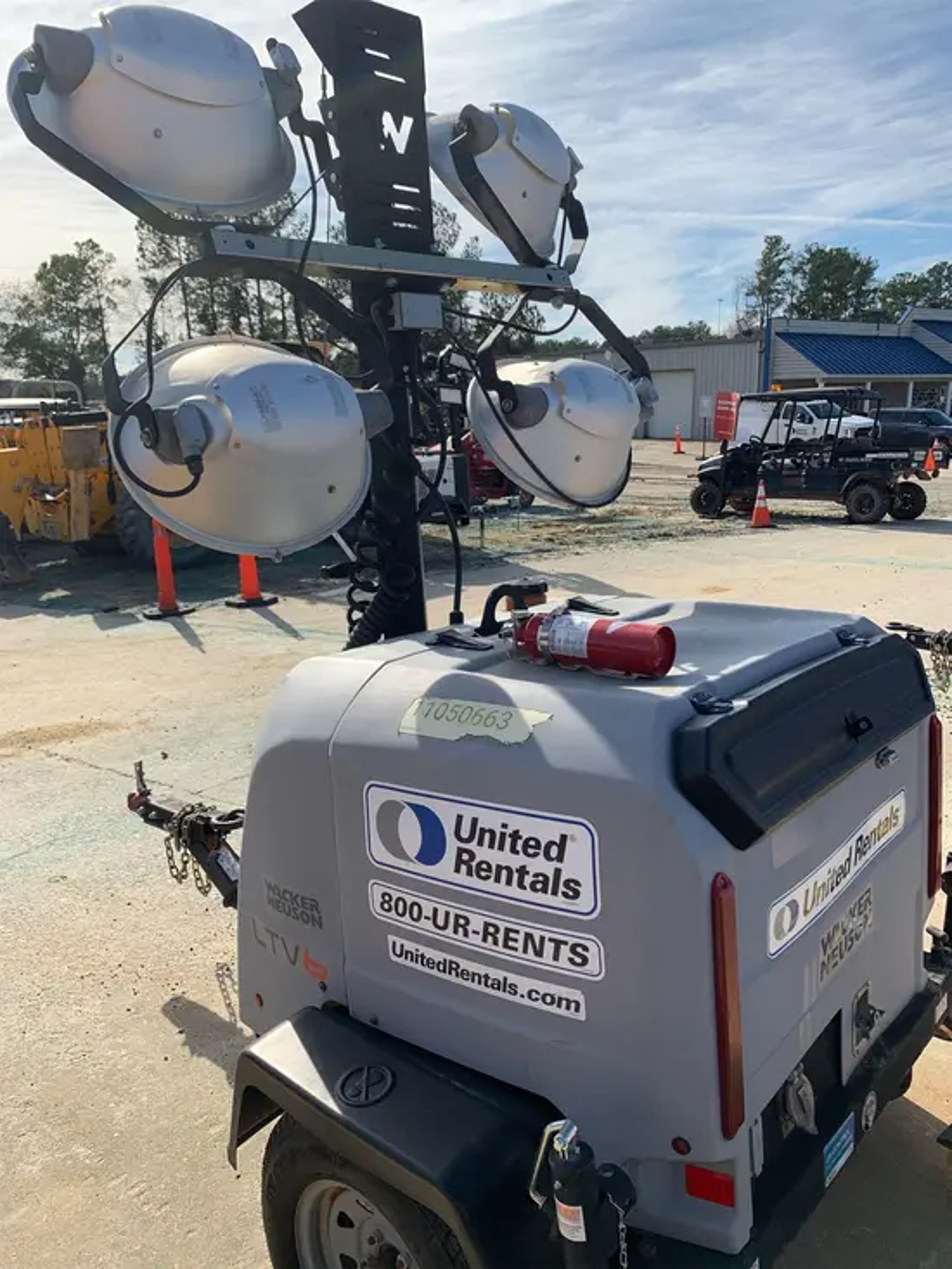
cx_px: 476
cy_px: 634
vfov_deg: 67.3
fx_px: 953
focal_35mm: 26
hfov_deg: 53.1
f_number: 1.8
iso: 25
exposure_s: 1/1845
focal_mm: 4.25
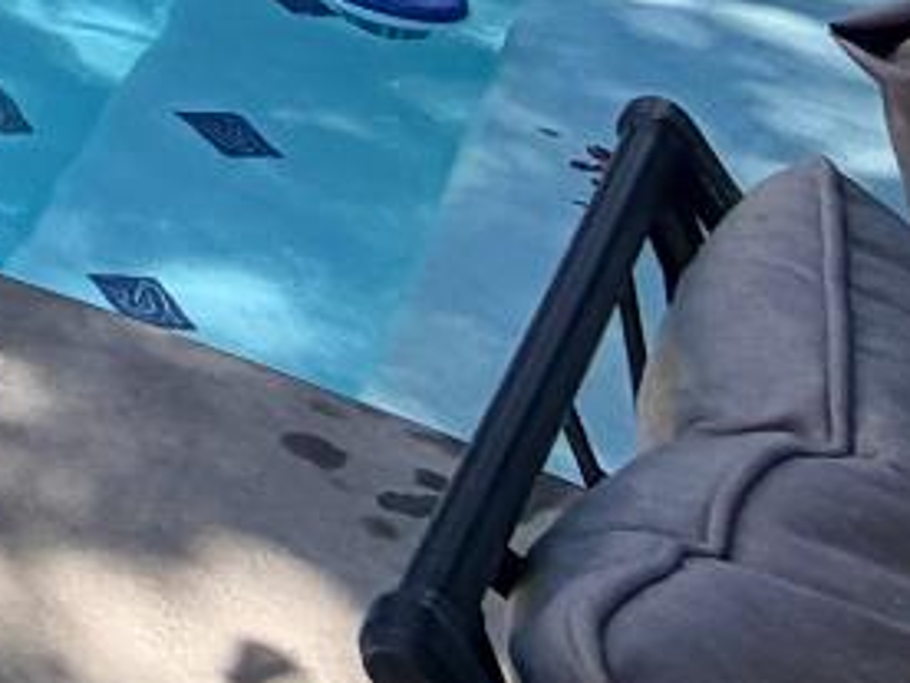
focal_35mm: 76
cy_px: -1107
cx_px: -1533
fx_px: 1998
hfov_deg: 13.2
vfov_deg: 12.9
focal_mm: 2.22
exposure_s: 1/770
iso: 40
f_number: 2.2
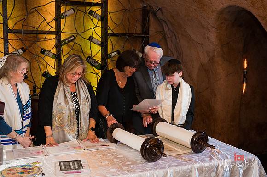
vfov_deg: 29.9
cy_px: 84
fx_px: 332
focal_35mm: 45
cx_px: 141
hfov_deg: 43.7
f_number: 4
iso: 1000
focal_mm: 42
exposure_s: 1/200
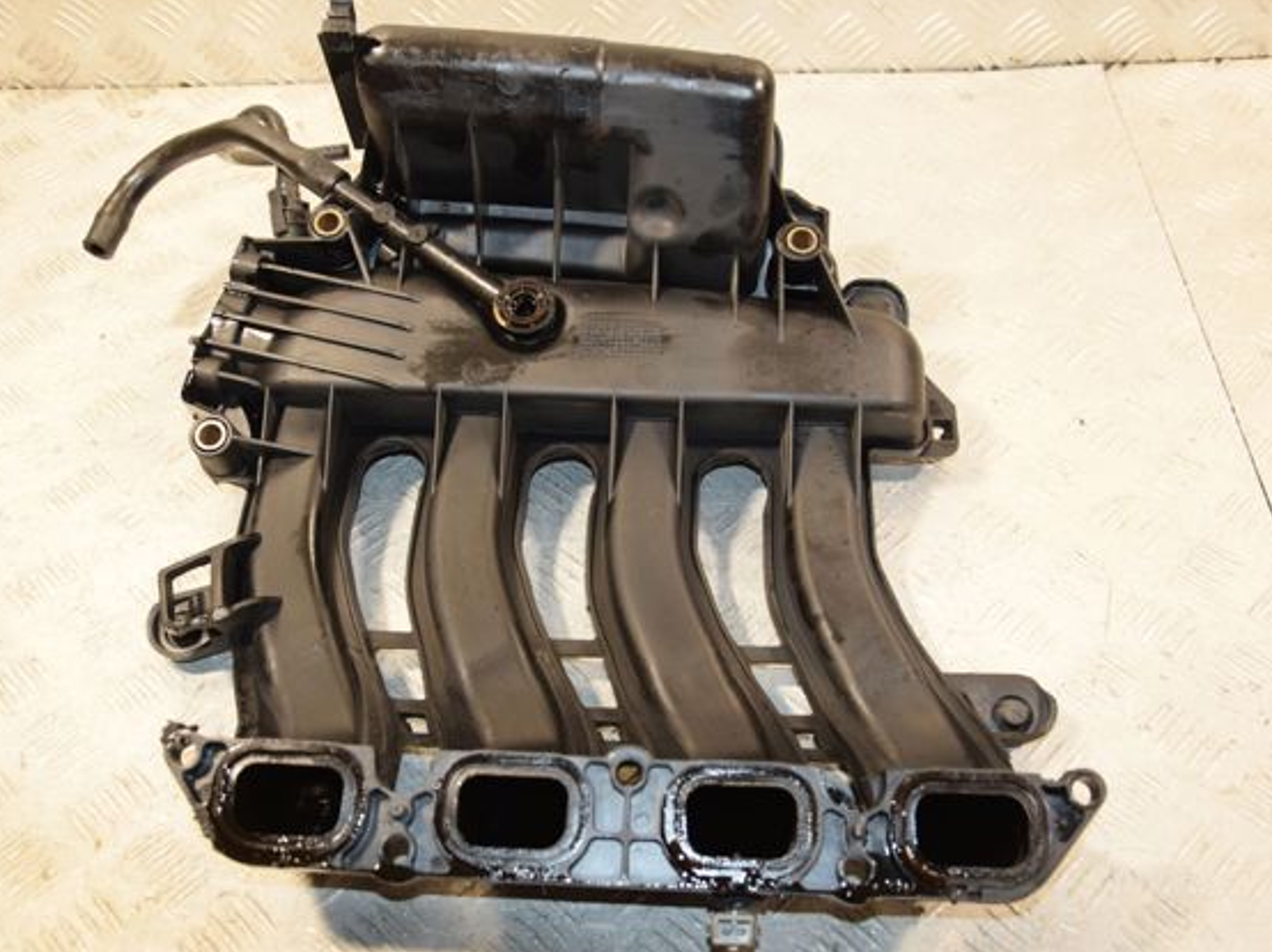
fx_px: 1469
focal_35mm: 40
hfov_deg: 46.8
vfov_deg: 35.9
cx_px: 608
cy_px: 468
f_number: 5
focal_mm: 24
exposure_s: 1/160
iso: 800
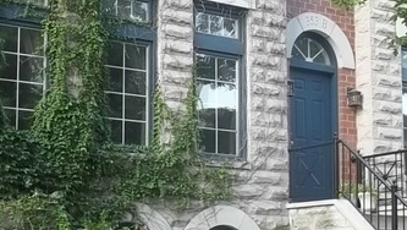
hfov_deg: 30.1
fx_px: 745
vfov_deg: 17.3
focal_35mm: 69
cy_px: 198
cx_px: 106
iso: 160
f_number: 3.3
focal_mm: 5.9
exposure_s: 1/80
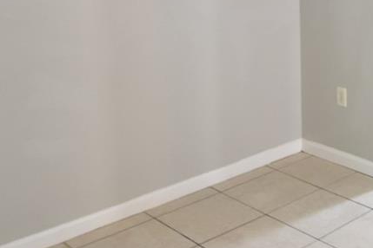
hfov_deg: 31.8
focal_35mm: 56
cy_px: -17
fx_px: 580
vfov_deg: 22.9
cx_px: 403
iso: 800
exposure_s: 1/10
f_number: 3.5
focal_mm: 10
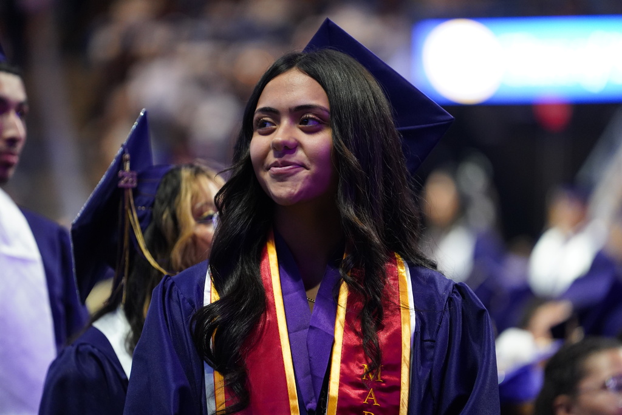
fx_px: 3421
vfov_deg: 6.9
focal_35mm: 198
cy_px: 208
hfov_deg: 10.4
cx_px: 311
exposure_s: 1/200
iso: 5000
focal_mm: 198
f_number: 2.8
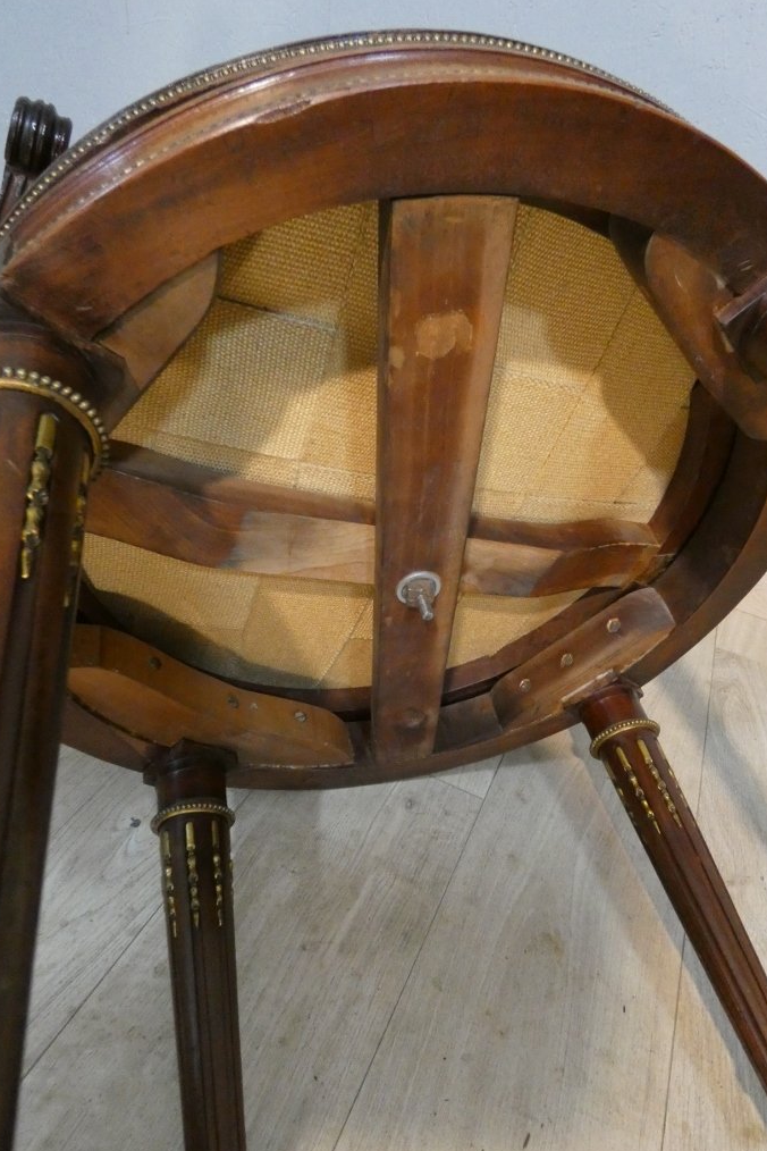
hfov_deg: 59.5
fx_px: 671
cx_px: 403
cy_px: 577
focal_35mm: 21
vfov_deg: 81.2
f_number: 2.8
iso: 1000
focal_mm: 3.6
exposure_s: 1/125
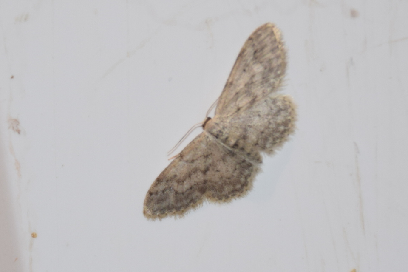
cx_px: 204
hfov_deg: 9.8
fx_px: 2380
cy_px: 136
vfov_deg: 6.5
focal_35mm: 210
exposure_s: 1/60
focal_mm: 140
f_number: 5.6
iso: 320
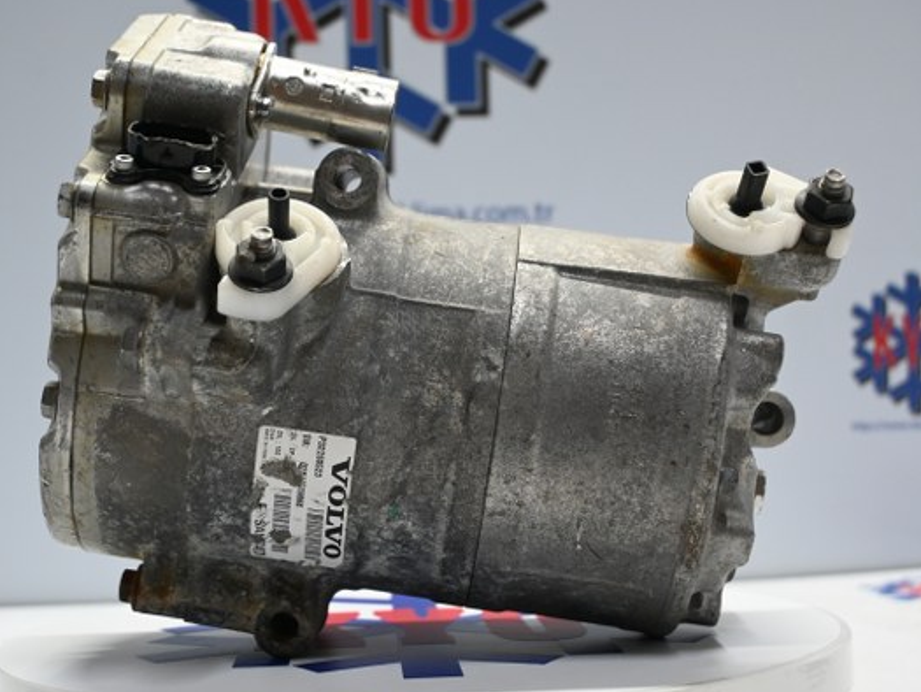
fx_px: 1490
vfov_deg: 26.1
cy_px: 342
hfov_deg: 34.3
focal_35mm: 56
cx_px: 398
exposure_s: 1/50
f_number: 5
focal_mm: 34
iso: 800
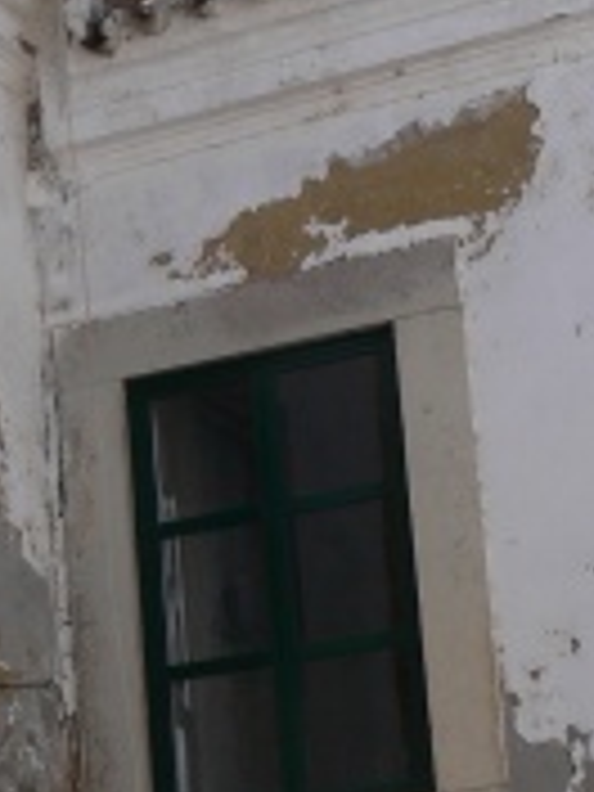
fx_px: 2906
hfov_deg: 11.3
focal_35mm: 127
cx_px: -266
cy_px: 878
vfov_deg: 15.1
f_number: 5.6
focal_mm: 7.4
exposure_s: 1/320
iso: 80
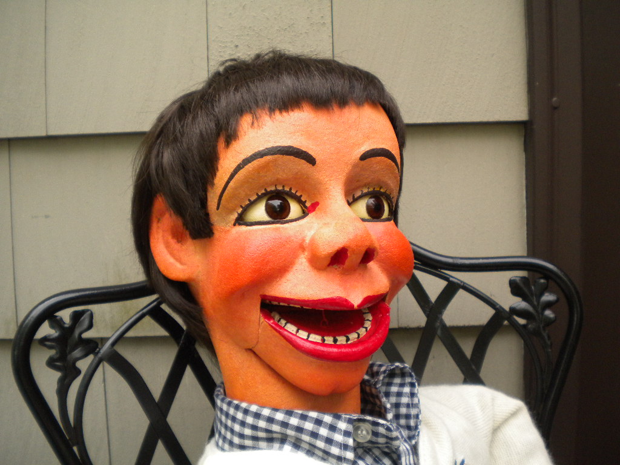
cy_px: 232
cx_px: 310
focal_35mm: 35
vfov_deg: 40.7
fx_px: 627
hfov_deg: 52.6
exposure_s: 1/434
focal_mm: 6.3
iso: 240
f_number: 3.1
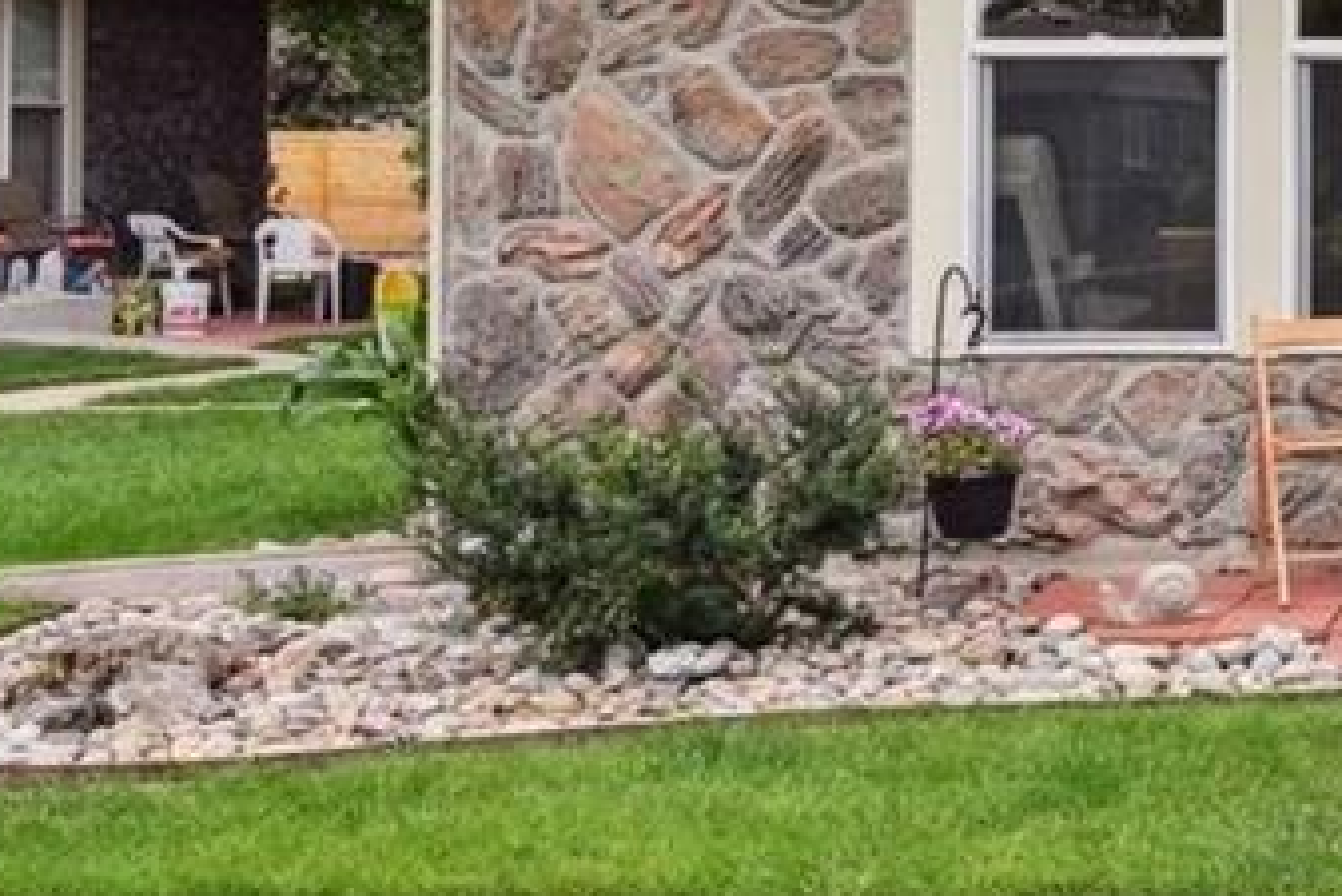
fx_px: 2923
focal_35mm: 78
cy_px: 112
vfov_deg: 17.2
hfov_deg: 21.5
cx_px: 2043
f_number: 10
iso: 400
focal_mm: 16.5
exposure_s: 1/250
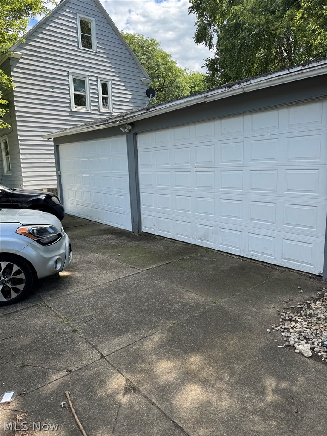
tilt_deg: -8.3
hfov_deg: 56.8
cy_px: 218
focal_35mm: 24
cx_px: 164
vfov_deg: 71.6
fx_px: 302
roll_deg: +1.6
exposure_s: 1/1395
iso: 80
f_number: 1.78
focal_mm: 6.76
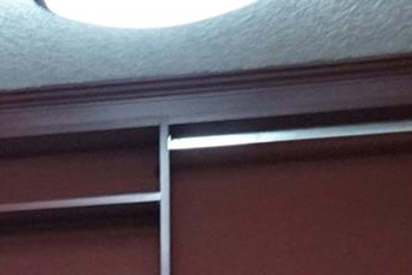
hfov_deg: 13.7
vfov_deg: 9.2
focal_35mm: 138
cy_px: 584
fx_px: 1579
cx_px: -253
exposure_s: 1/13
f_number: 4
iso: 6400
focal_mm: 20
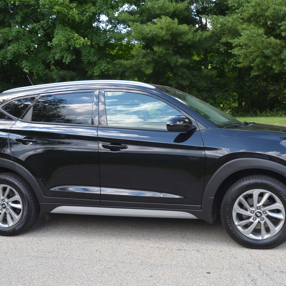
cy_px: 145
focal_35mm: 47
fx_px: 439
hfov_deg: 36.0
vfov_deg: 36.1
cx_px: 160
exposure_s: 1/125
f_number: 5.6
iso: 280
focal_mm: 24
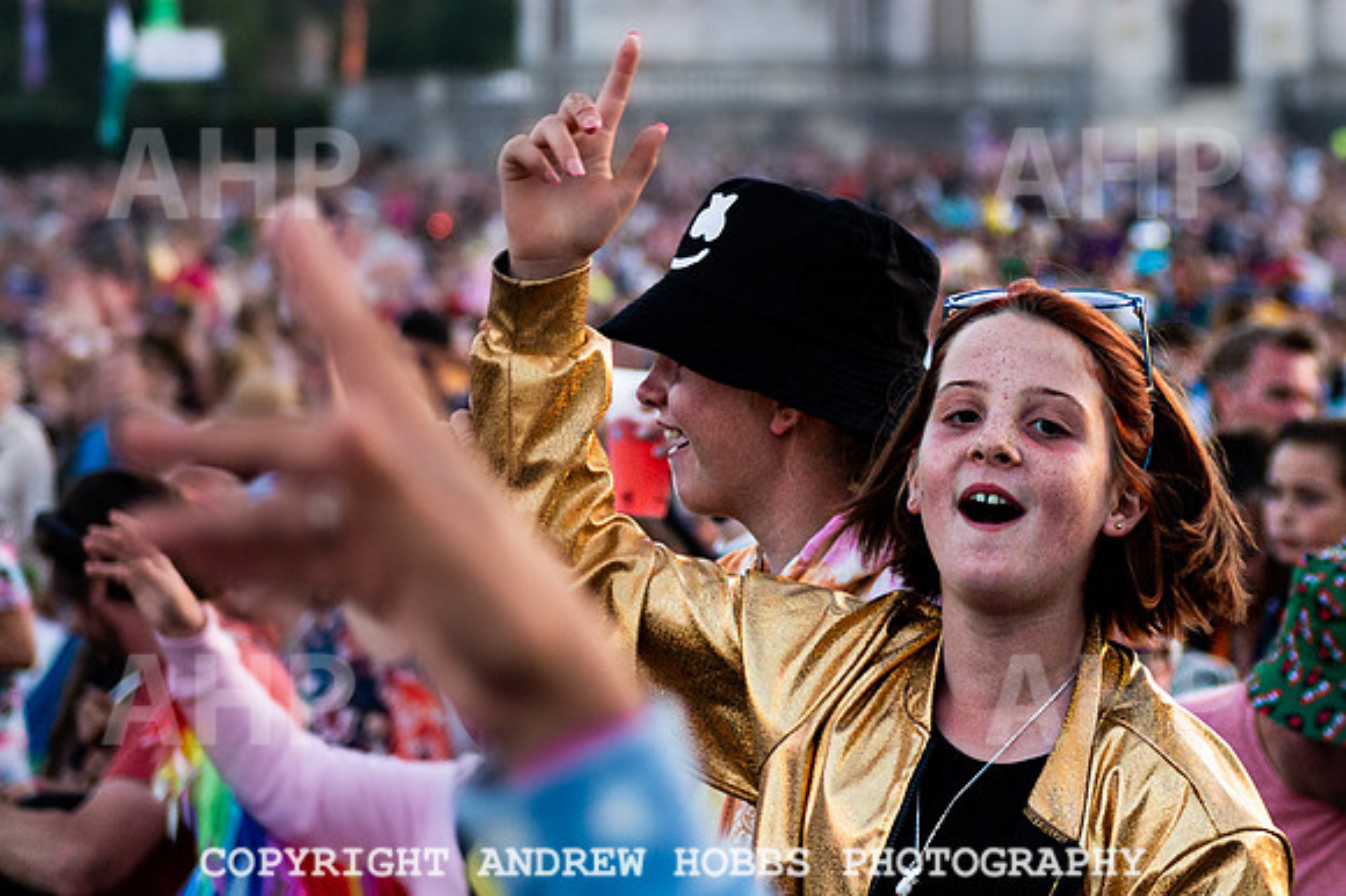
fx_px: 5294
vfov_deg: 9.6
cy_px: 144
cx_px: 866
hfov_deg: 14.5
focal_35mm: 142
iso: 640
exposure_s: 1/640
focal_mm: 56
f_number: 2.8
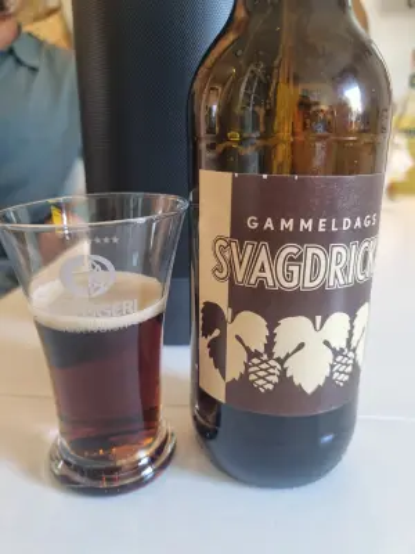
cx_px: 208
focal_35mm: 26
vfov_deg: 67.3
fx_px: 416
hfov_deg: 53.1
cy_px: 277
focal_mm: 5.4
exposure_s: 1/50
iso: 400
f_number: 1.8
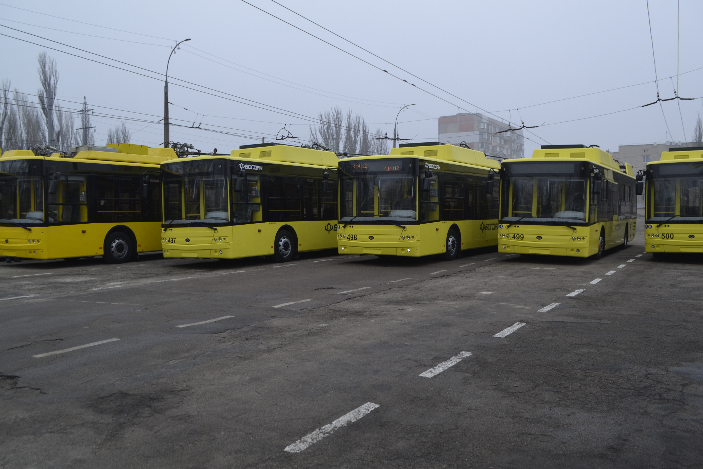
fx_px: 586
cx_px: 352
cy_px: 234
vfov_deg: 43.6
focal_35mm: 30
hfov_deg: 61.9
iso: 250
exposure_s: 1/125
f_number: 5.6
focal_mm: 20
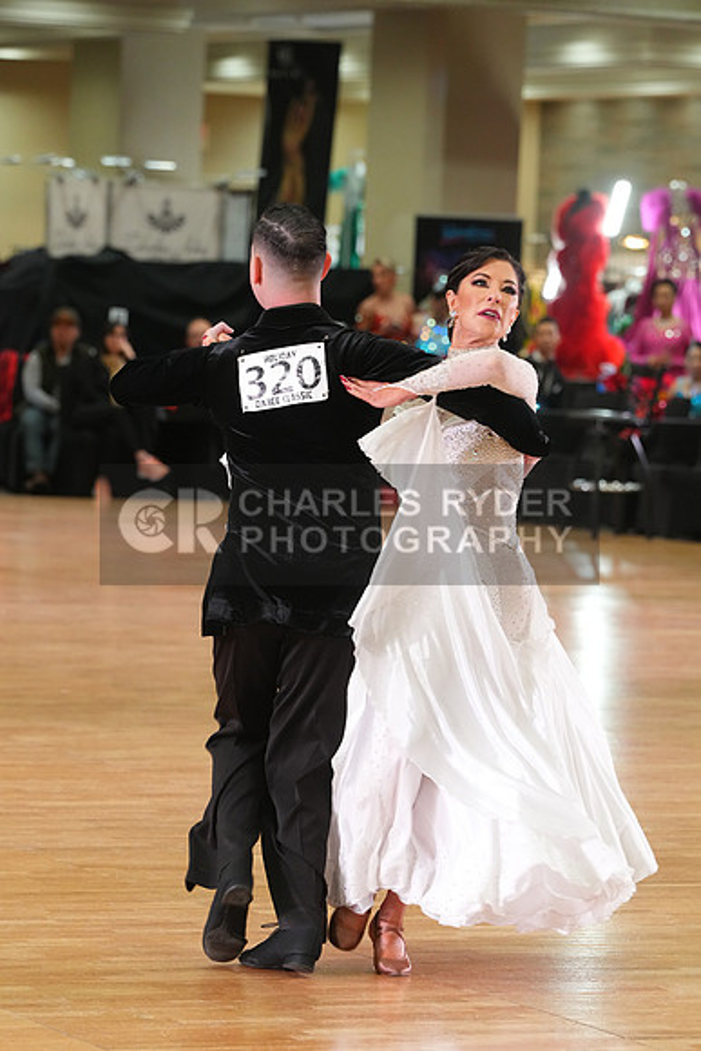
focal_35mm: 177
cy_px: 526
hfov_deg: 7.8
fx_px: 5166
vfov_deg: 11.6
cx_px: 350
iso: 4000
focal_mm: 177
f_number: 5.6
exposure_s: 1/200
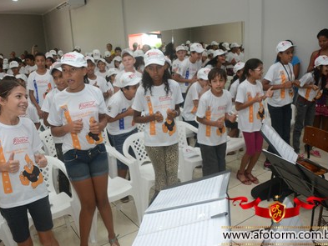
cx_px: 152
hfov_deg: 55.3
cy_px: 124
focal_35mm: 33
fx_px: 313
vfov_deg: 43.0
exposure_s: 1/125
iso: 1600
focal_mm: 20
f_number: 3.5
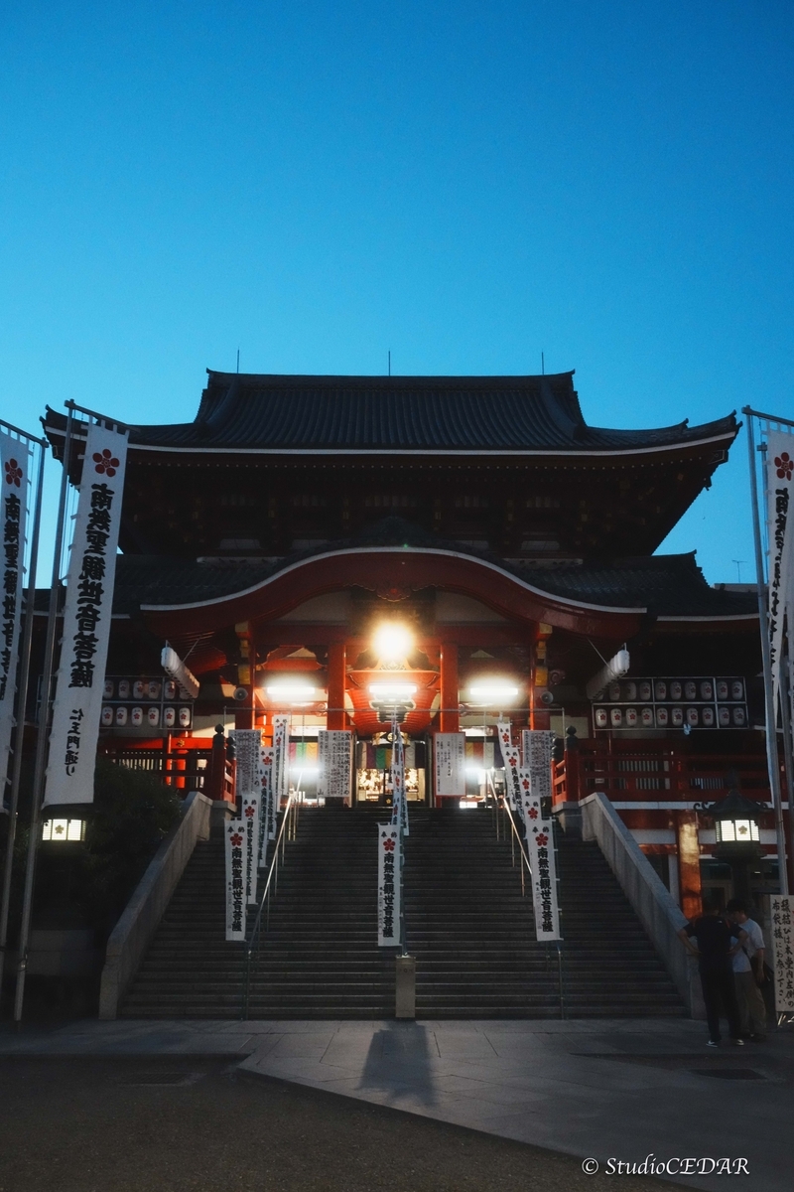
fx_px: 1158
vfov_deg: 54.4
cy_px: 596
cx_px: 397
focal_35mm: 35
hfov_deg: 37.9
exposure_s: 1/25
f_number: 8
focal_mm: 35
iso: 12800
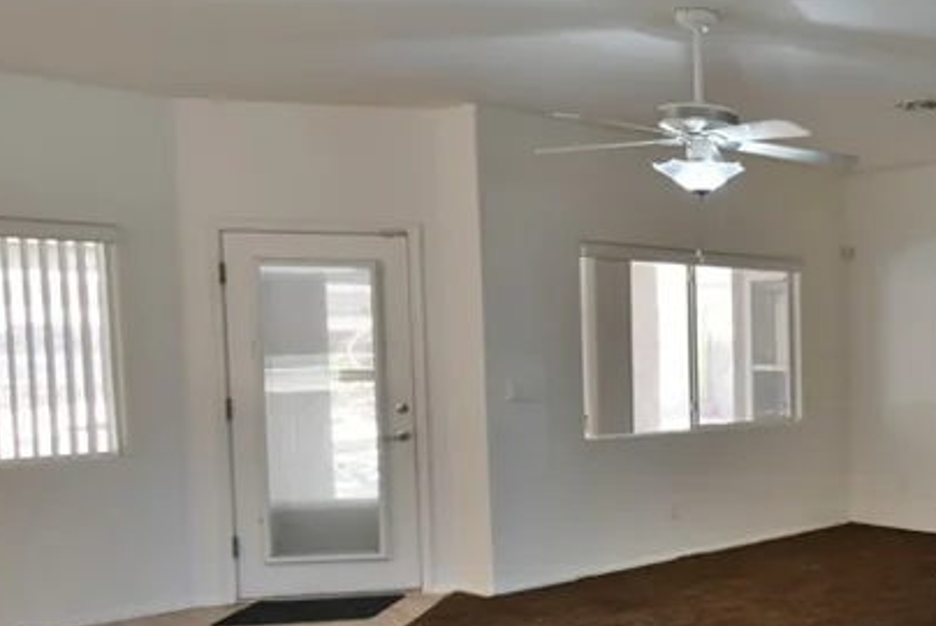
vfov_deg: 34.8
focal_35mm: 38
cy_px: 410
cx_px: 1043
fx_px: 989
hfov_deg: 40.4
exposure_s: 1/20
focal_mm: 10
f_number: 7.1
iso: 1000
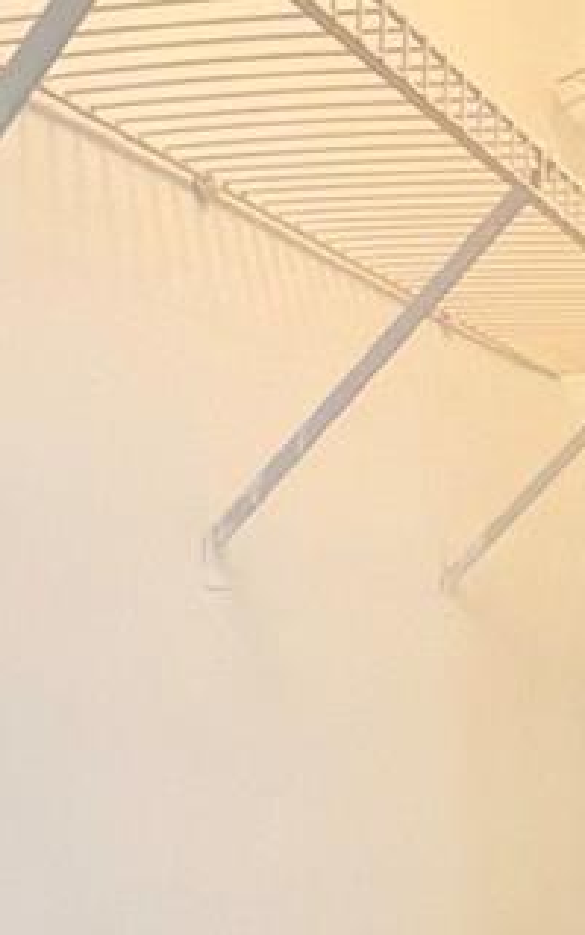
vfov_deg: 34.0
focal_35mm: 56
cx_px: 708
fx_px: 1427
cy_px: 867
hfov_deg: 21.5
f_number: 2.2
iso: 320
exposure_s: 1/120
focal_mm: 2.22
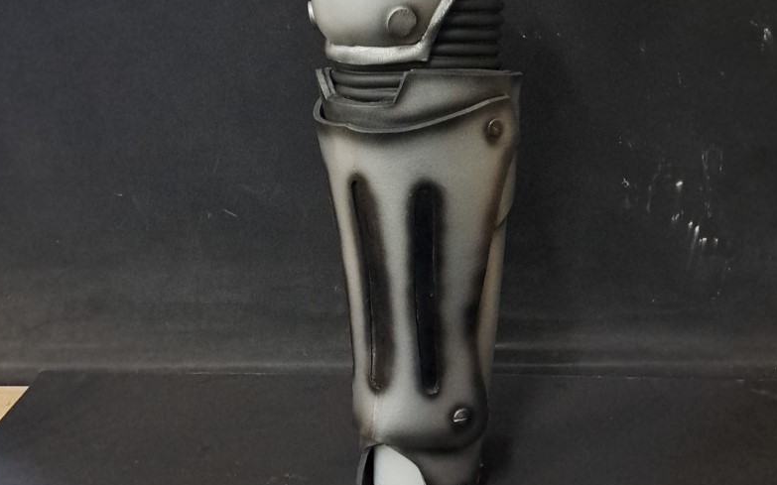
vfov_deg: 32.3
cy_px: 143
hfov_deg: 50.4
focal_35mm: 39
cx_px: 402
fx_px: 826
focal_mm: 5.23
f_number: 1.8
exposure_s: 1/25
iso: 407
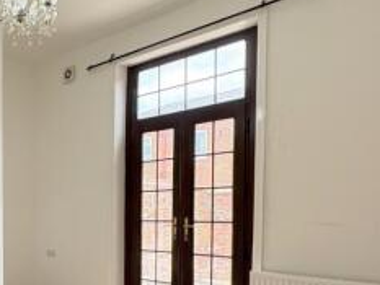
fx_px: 384
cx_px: 51
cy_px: 226
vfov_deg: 39.2
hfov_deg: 48.1
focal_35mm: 35
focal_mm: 2.22
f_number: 2.2
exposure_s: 1/99
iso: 64
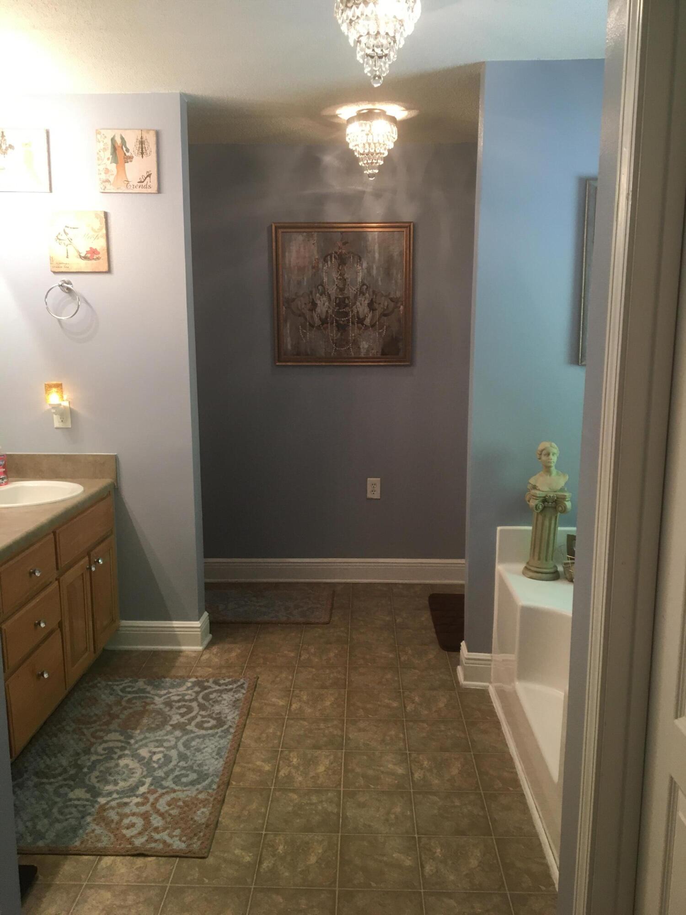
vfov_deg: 61.7
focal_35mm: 29
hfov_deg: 48.2
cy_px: 458
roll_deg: +0.0
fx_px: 766
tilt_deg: -10.0
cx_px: 343
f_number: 2.2
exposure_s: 1/30
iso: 80
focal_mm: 4.15
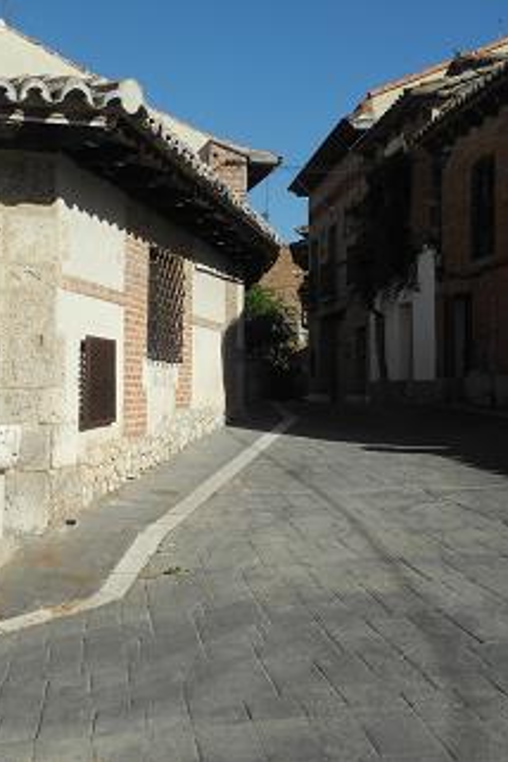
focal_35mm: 49
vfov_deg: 40.3
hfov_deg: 26.5
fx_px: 1037
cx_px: 43
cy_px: 382
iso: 100
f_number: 5
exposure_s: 1/1000
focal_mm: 7.4
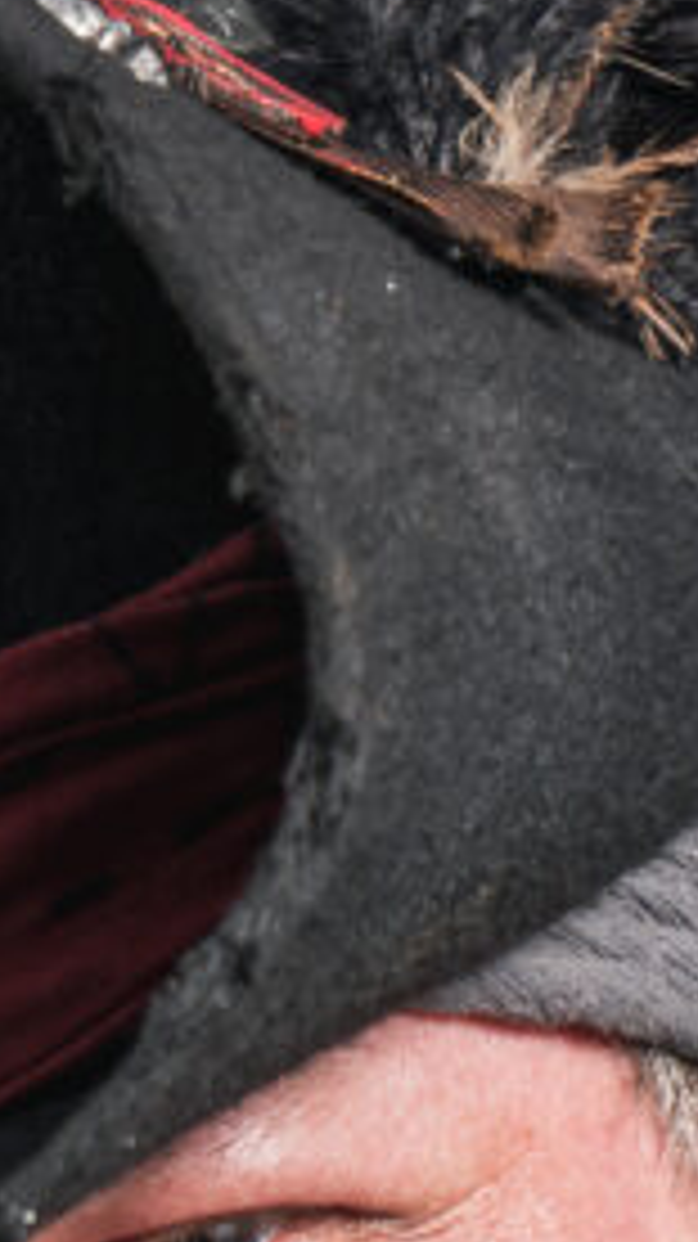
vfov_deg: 2.9
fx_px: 24873
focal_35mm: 755
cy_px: 1764
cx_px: 99
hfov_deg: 1.6
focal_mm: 111
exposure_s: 1/250
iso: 100
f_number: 5.6
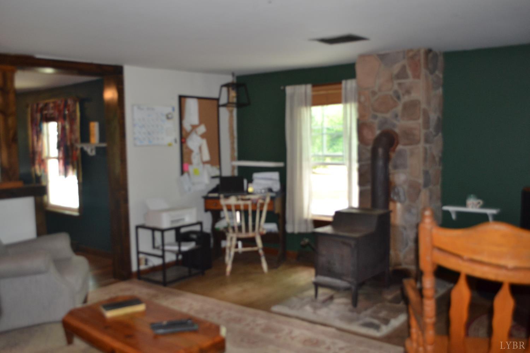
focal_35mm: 33
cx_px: 265
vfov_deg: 40.0
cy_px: 176
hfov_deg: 57.2
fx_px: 486
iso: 640
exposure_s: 1/60
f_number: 3.8
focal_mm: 22
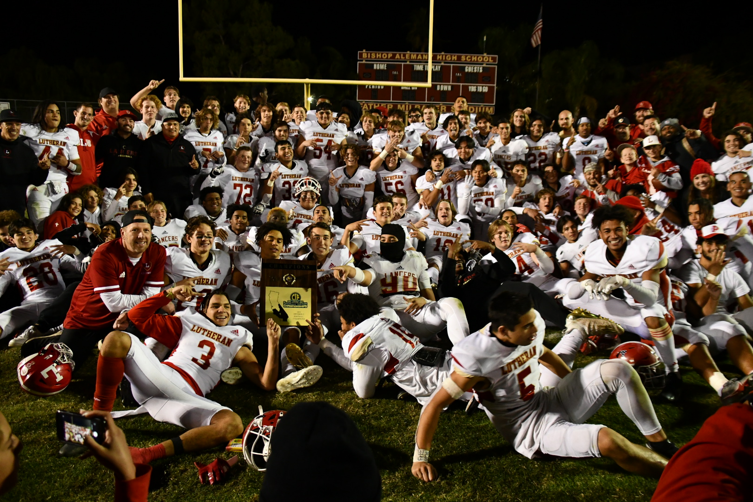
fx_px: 565
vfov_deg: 47.9
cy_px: 251
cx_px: 376
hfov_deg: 67.4
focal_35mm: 27
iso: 3200
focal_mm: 18
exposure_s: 1/125
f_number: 3.5
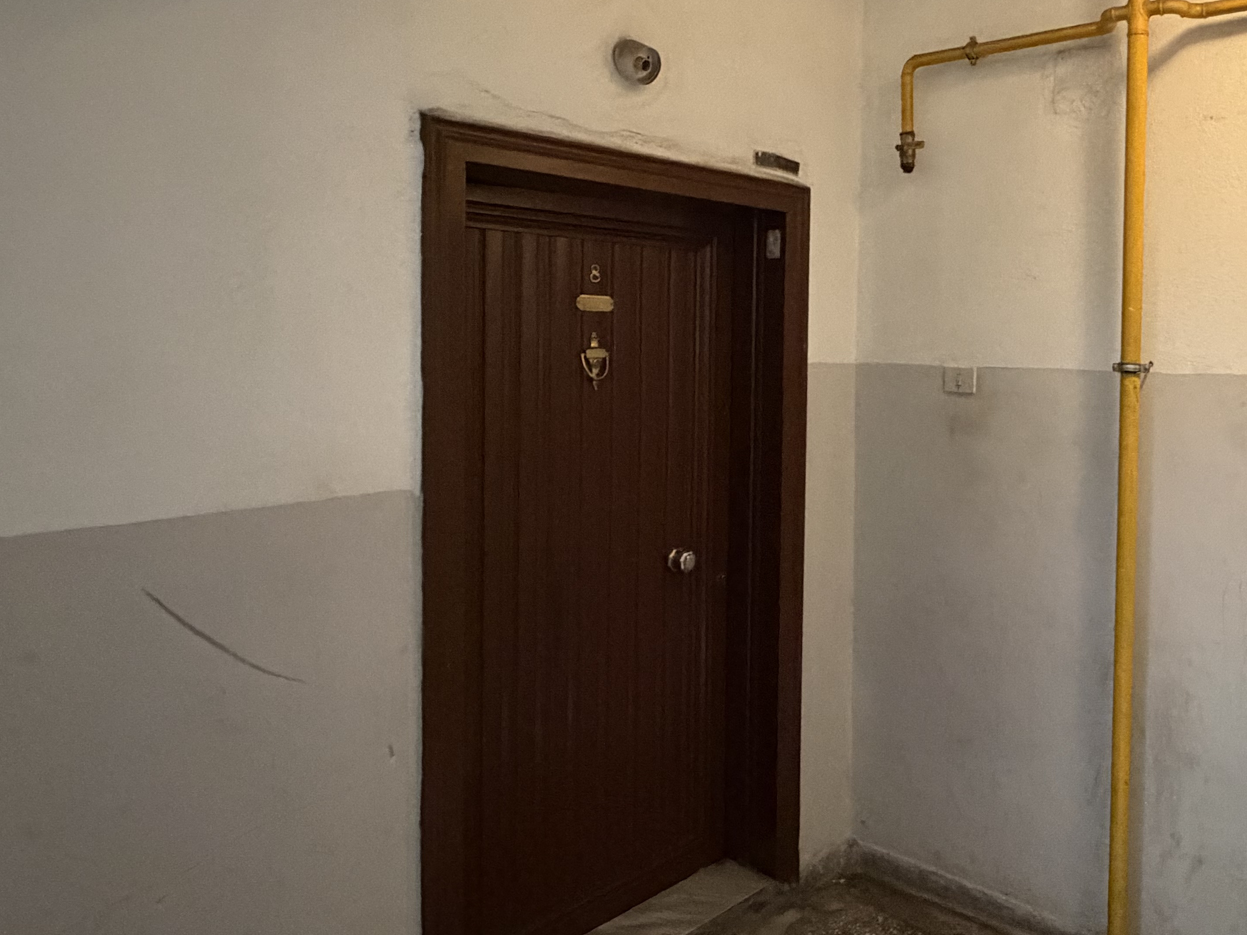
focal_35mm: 28
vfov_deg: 49.4
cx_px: 1020
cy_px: 364
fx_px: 1009
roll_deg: -1.3
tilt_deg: -1.9
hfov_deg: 58.0
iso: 1000
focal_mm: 2.22
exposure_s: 1/50
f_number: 2.2
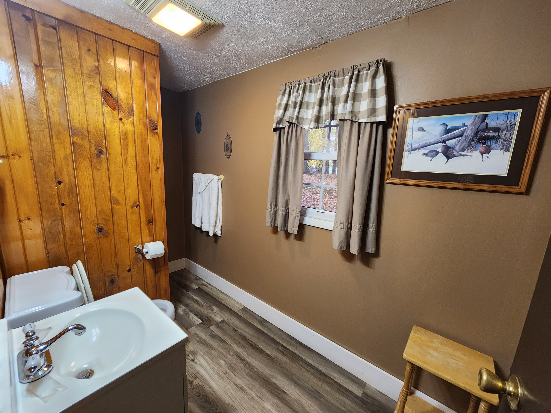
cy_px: 206
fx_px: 207
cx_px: 276
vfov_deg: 89.9
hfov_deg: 106.2
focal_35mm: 13
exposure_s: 1/60
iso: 320
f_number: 2.2
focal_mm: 2.2
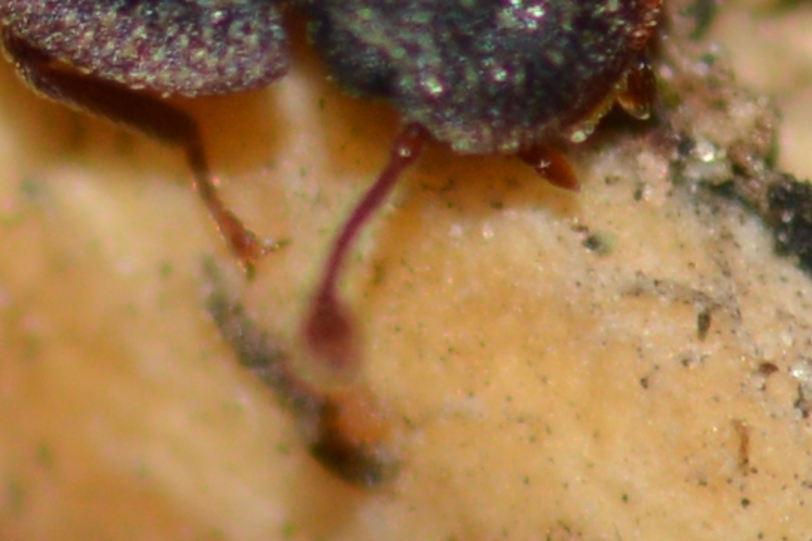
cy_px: -266
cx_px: 104
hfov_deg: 3.5
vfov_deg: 2.3
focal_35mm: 593
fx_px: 13374
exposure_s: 1/200
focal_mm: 100
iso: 100
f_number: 13
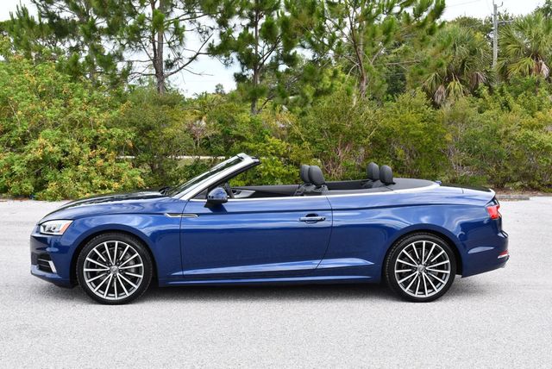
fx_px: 675
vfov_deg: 30.6
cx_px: 276
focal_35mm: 44
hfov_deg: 44.5
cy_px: 184
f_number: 7.1
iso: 200
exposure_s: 1/250
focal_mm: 22
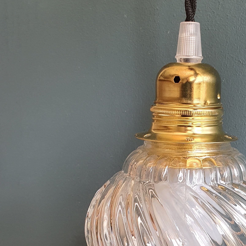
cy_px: 159
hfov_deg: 29.1
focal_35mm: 58
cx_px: 183
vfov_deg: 29.4
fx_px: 466
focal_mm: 4.3
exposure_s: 1/100
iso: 160
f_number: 2.4
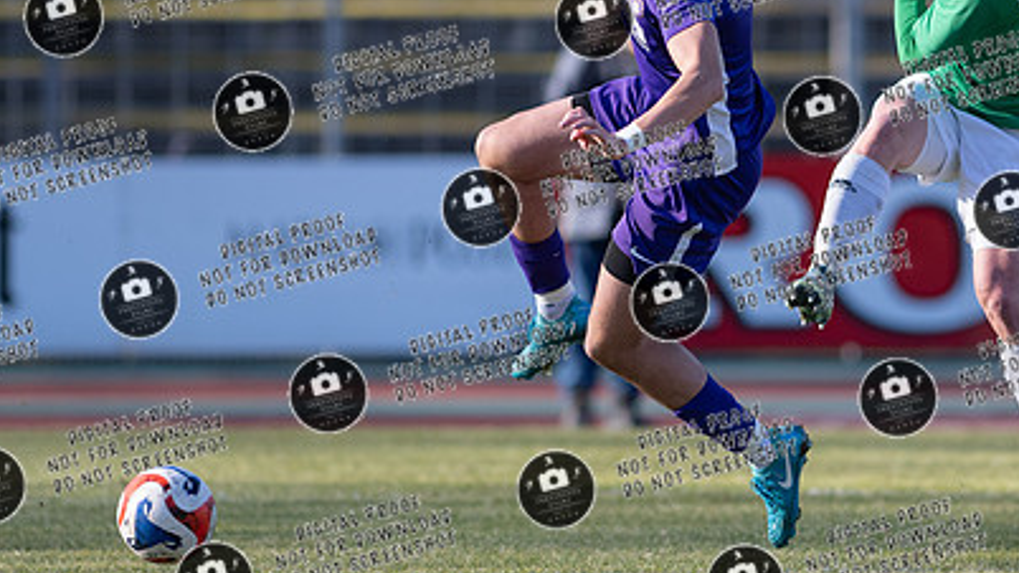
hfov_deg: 3.1
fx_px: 18668
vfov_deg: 1.8
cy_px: 102
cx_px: 727
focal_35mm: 691
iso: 320
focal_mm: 300
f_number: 3.2
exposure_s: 1/1600
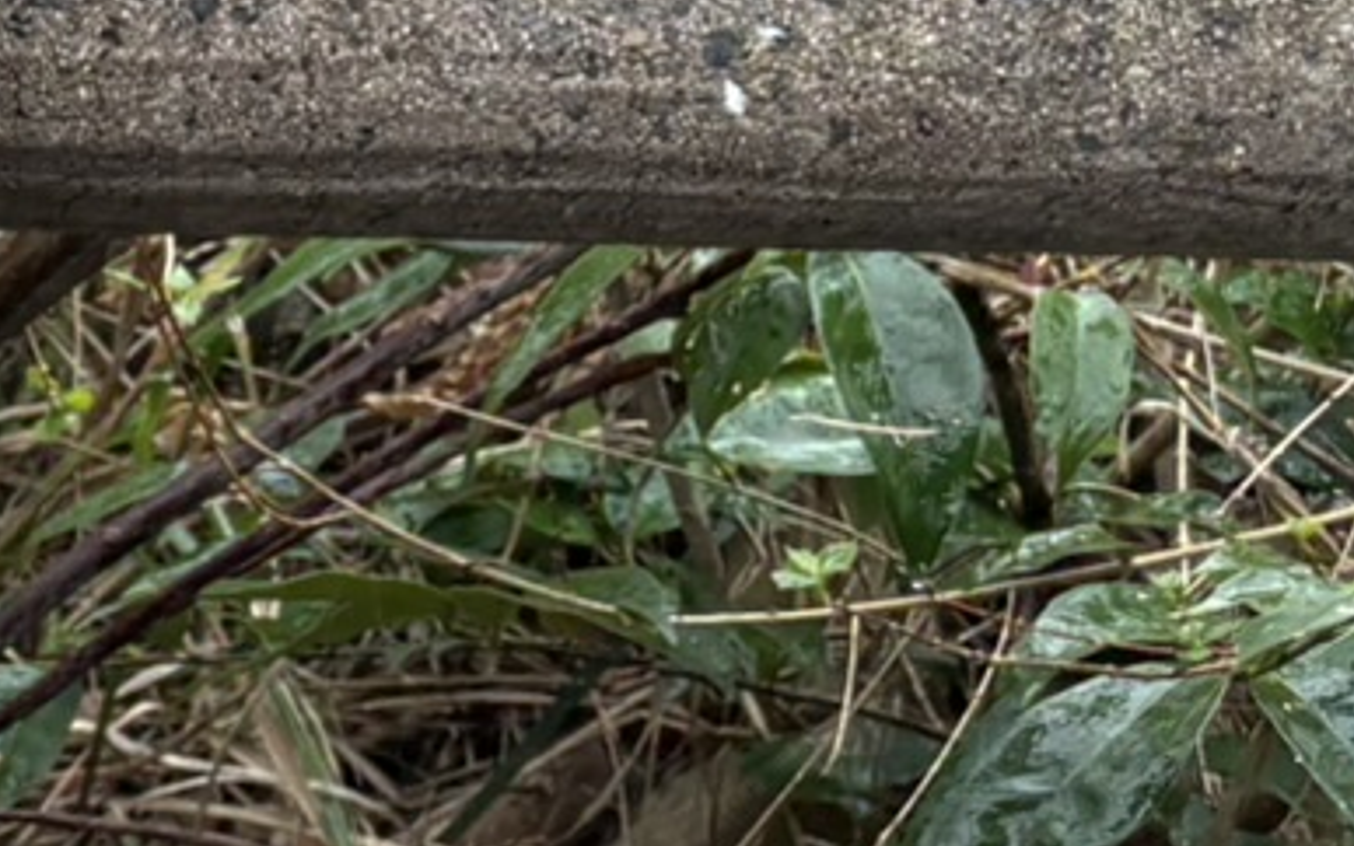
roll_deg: +0.0
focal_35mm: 146
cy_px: 643
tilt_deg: -16.0
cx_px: -1998
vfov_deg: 9.0
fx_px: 5388
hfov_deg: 11.5
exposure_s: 1/283
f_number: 1.6
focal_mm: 5.96
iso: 40
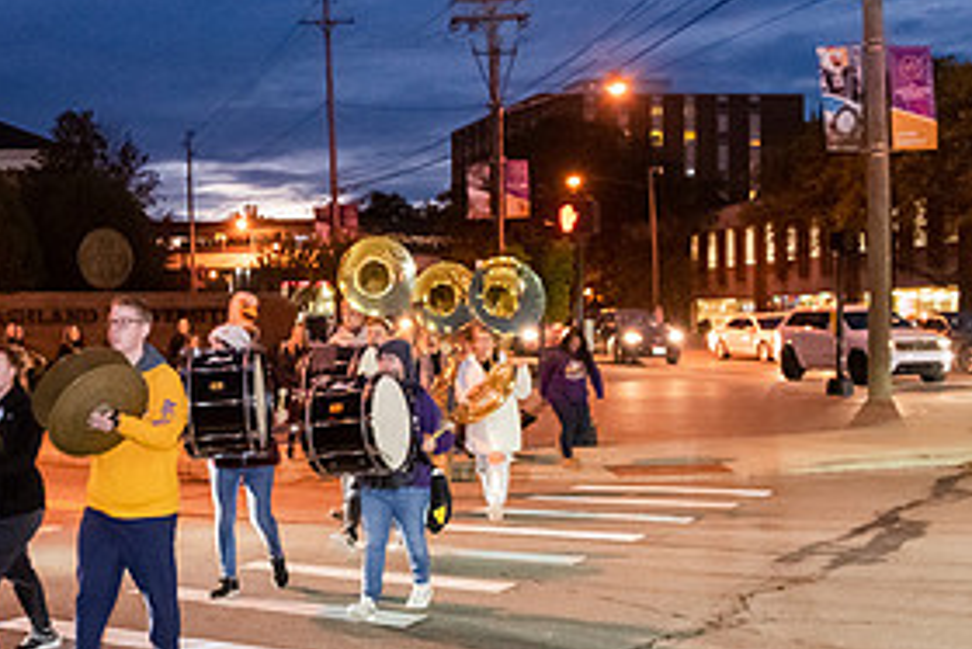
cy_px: 377
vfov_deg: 24.2
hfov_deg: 33.7
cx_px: 101
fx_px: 1513
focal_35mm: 56
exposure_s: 1/60
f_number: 4
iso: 8000
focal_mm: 27
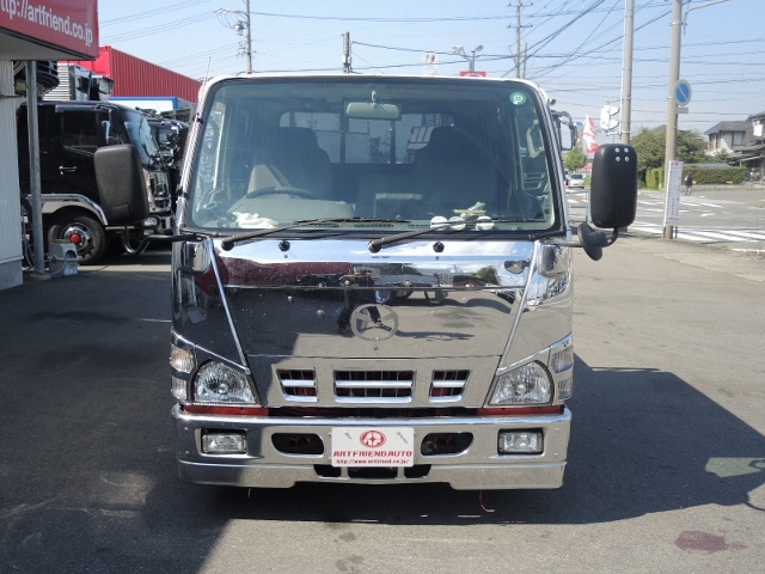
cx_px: 382
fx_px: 840
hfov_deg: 49.0
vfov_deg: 37.7
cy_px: 287
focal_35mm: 38
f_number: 2.2
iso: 80
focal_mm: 8.2
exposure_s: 1/1000
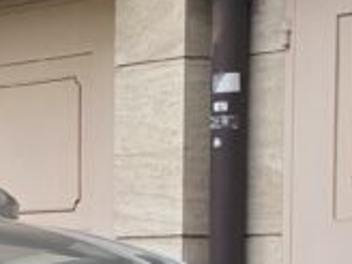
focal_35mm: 243
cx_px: -316
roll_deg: -0.3
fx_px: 2471
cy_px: 416
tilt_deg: -3.6
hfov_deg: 7.8
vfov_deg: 6.0
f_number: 2
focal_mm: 6
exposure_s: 1/95
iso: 64
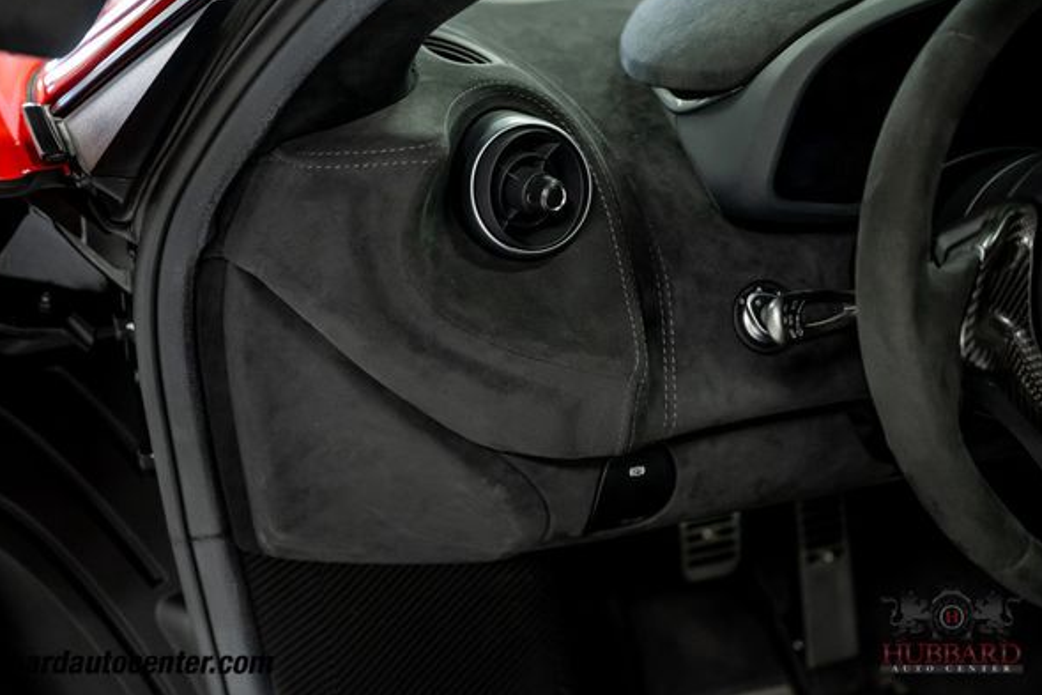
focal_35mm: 63
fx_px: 1824
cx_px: 494
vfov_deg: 21.6
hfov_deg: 31.9
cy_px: 326
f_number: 4
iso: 2500
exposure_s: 1/60
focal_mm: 58
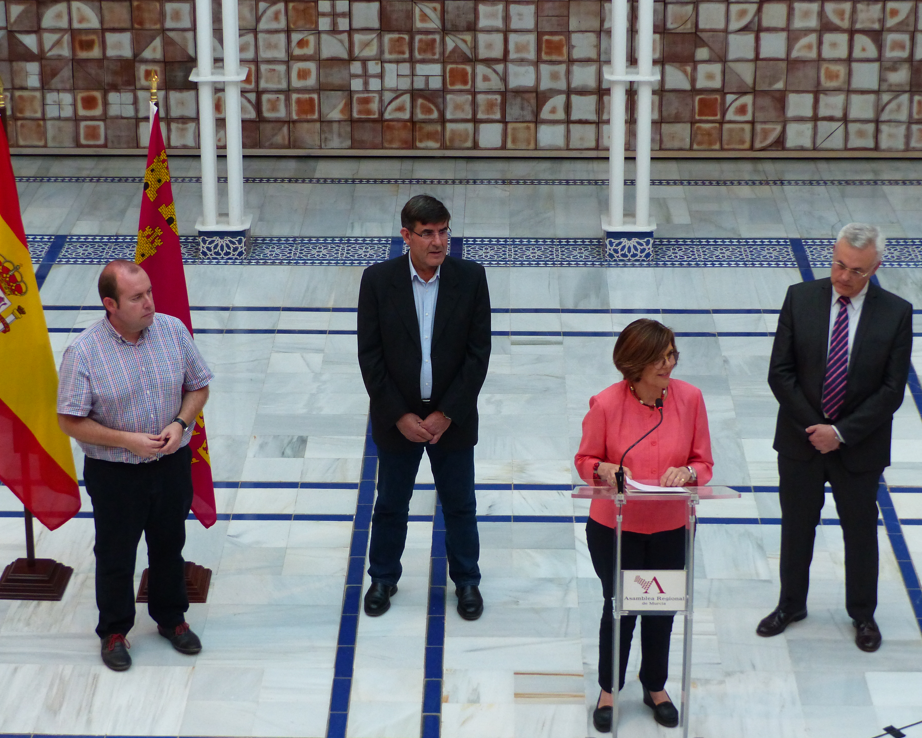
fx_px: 2429
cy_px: 363
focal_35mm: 89
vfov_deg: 17.3
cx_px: 462
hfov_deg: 21.5
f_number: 2.8
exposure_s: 1/60
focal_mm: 15
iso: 400
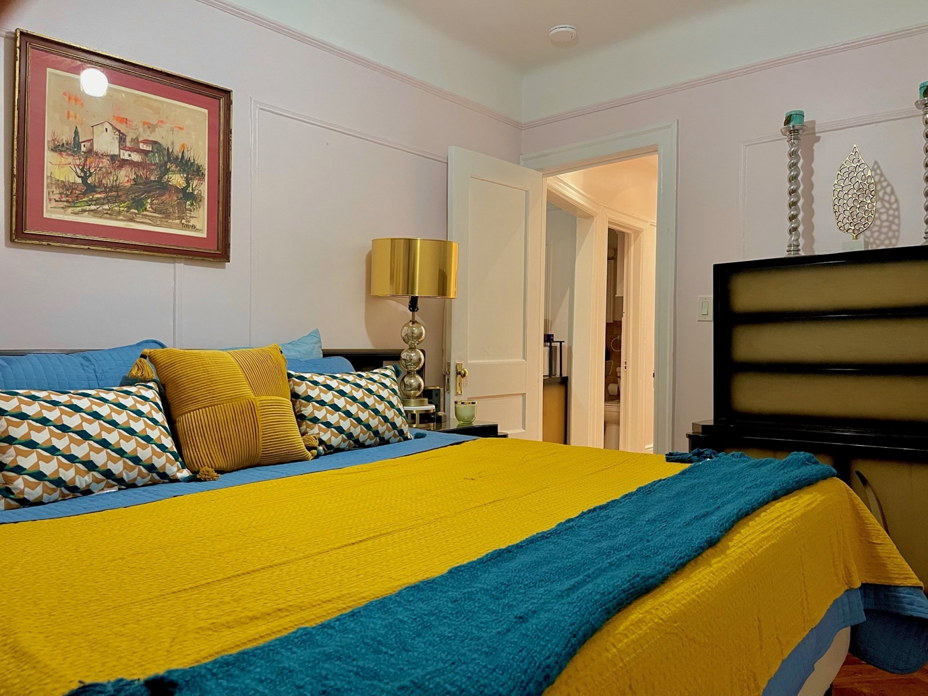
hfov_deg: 67.3
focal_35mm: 26
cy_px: 348
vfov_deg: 53.1
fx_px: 697
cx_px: 464
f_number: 1.6
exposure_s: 1/60
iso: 400
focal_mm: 5.1
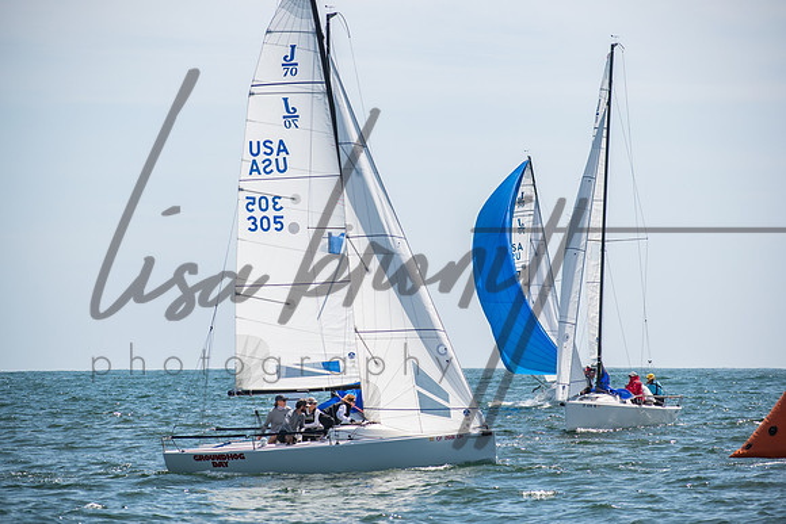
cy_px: 262
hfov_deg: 10.5
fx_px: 4258
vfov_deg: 7.0
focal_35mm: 195
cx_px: 393
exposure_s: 1/1000
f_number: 6.3
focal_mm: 130
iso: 200
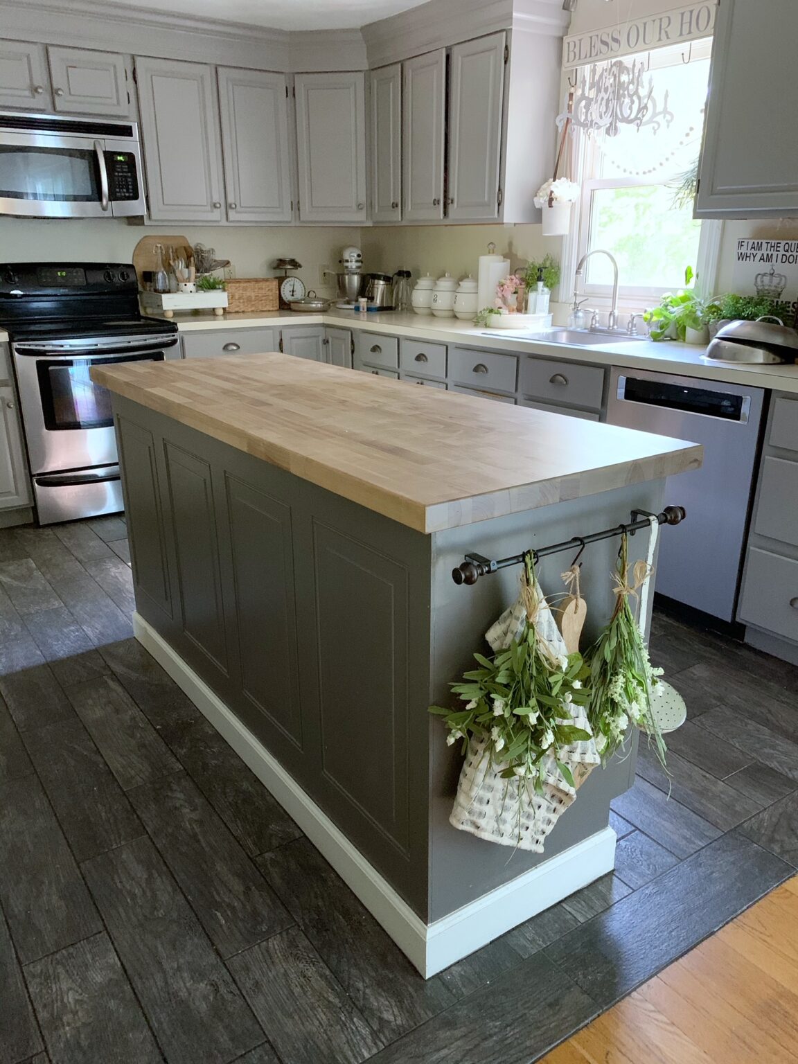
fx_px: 799
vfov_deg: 67.3
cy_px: 532
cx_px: 399
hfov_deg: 53.1
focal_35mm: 26
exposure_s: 1/30
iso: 640
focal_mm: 4.25
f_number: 1.8
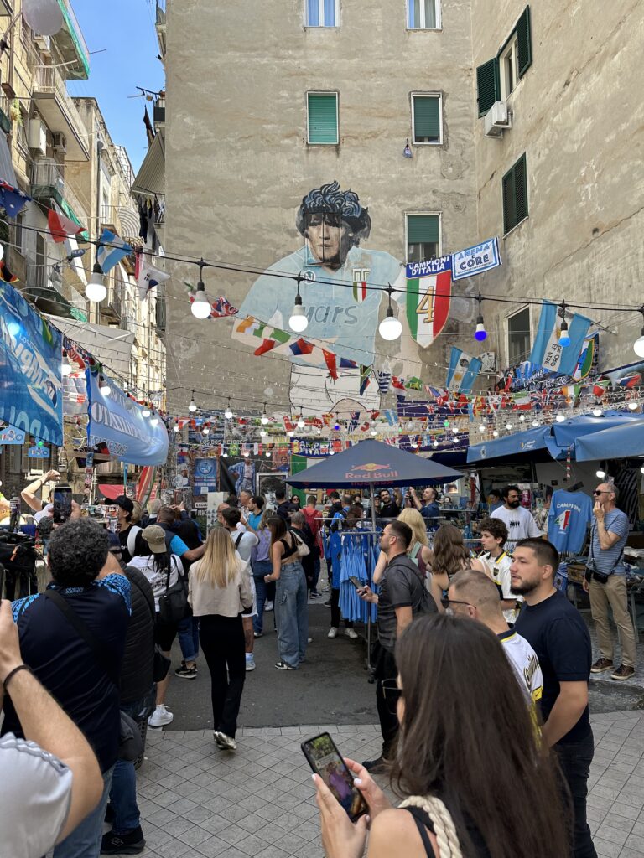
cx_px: 322
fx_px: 595
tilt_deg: +5.4
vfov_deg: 71.6
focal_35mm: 24
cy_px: 429
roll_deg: +0.8
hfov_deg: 56.8
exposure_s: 1/564
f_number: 1.78
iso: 80
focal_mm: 6.86
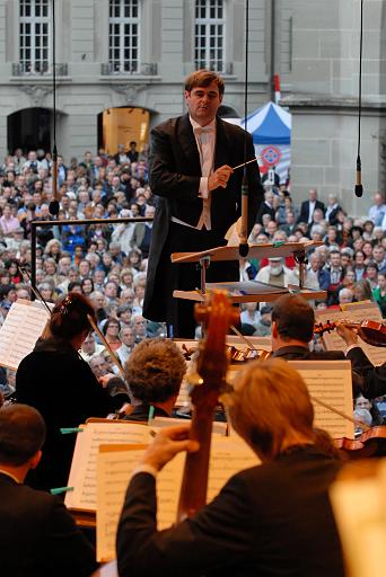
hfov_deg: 11.2
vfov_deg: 16.6
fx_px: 1975
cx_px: 193
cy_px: 288
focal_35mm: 123
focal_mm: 82
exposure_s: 1/80
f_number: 4.5
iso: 800
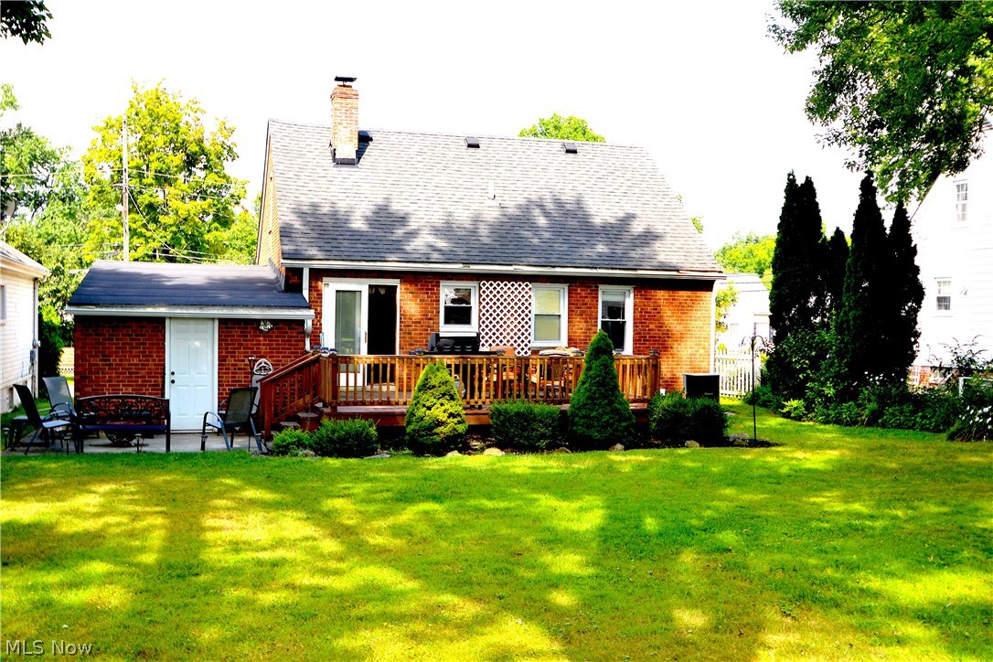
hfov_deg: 53.1
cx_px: 496
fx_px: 993
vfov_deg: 36.9
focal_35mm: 36
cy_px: 331
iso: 100
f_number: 6.3
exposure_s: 1/160
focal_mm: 24
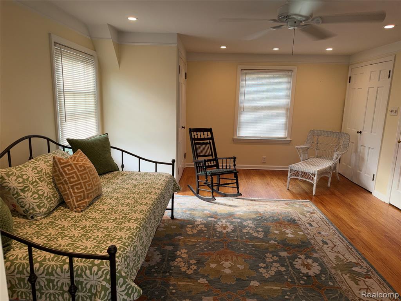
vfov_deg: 56.8
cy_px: 150
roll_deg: -0.9
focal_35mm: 24
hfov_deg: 71.6
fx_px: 278
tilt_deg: -11.2
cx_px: 200
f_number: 1.78
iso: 50
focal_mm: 6.76
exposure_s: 1/51
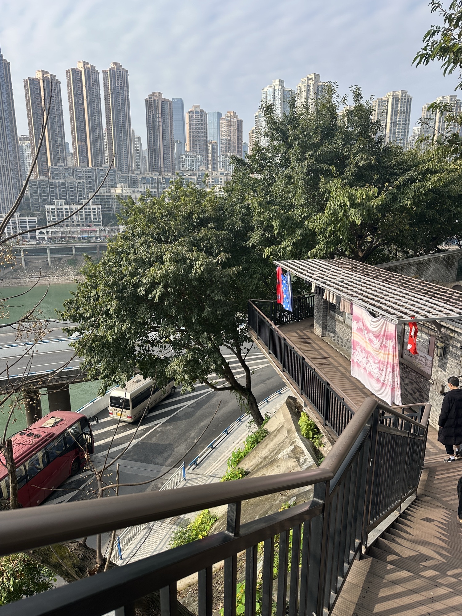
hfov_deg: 56.8
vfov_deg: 71.6
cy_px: 308
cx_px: 231
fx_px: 427
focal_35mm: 24
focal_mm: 6.86
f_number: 1.78
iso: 80
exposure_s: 1/2353
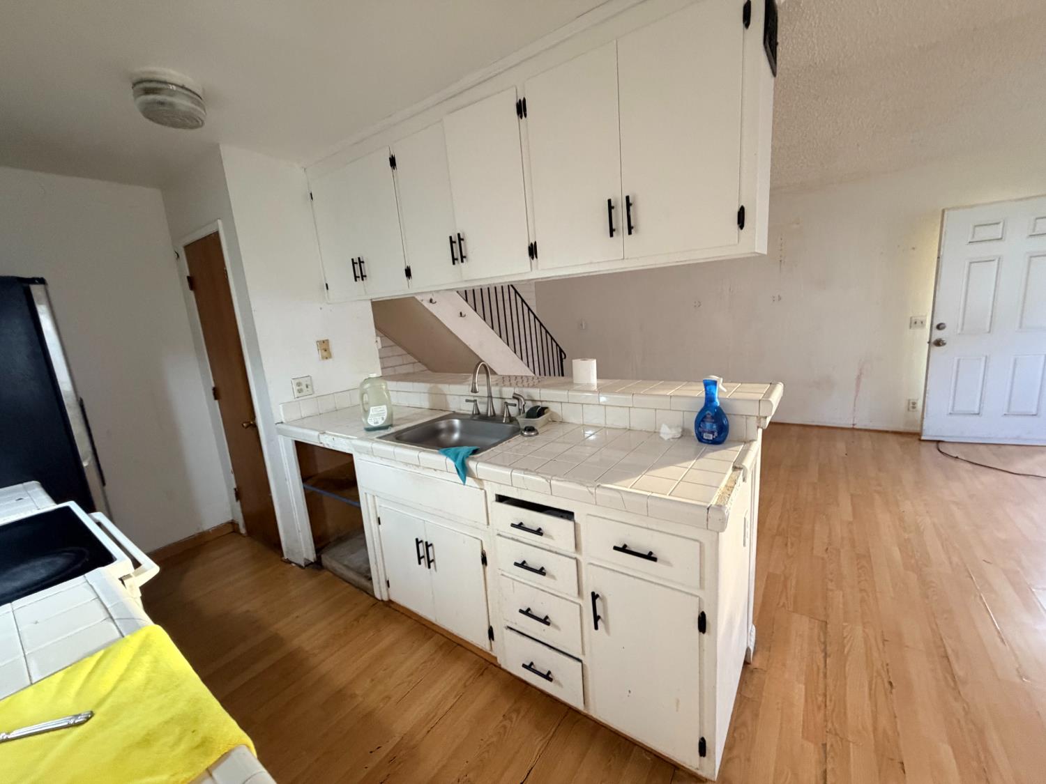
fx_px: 423
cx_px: 523
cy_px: 392
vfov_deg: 85.7
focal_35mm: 14
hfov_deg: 102.1
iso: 500
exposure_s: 1/60
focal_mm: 2.22
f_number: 2.2
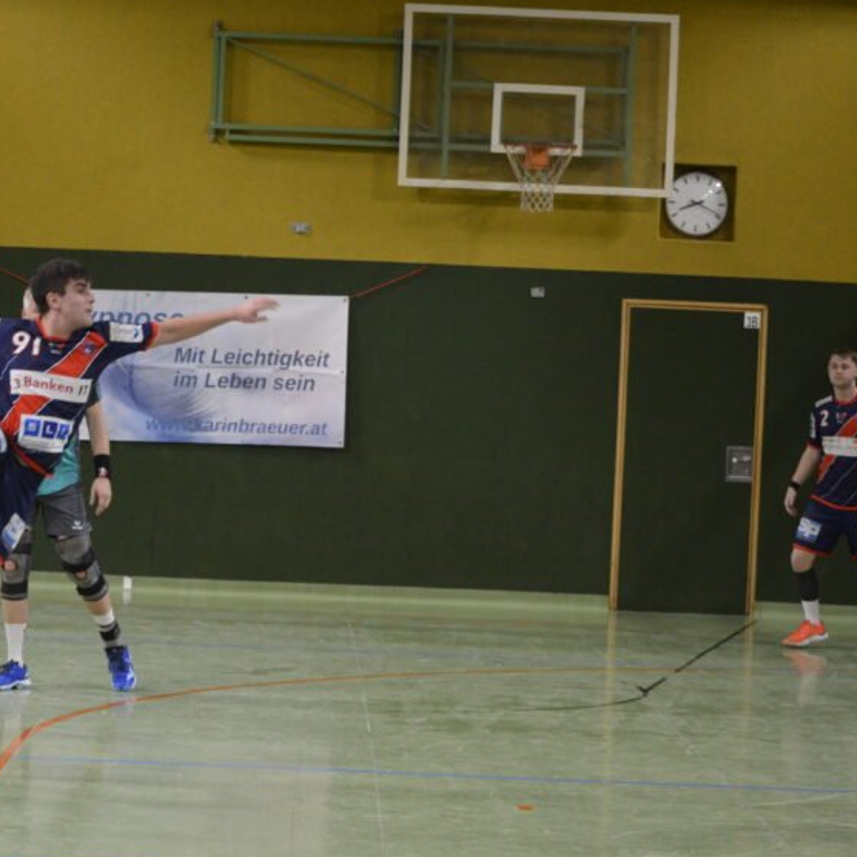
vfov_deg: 13.5
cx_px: 134
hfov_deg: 13.5
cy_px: 501
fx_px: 3607
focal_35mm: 129
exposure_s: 1/250
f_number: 4
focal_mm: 55
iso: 1600
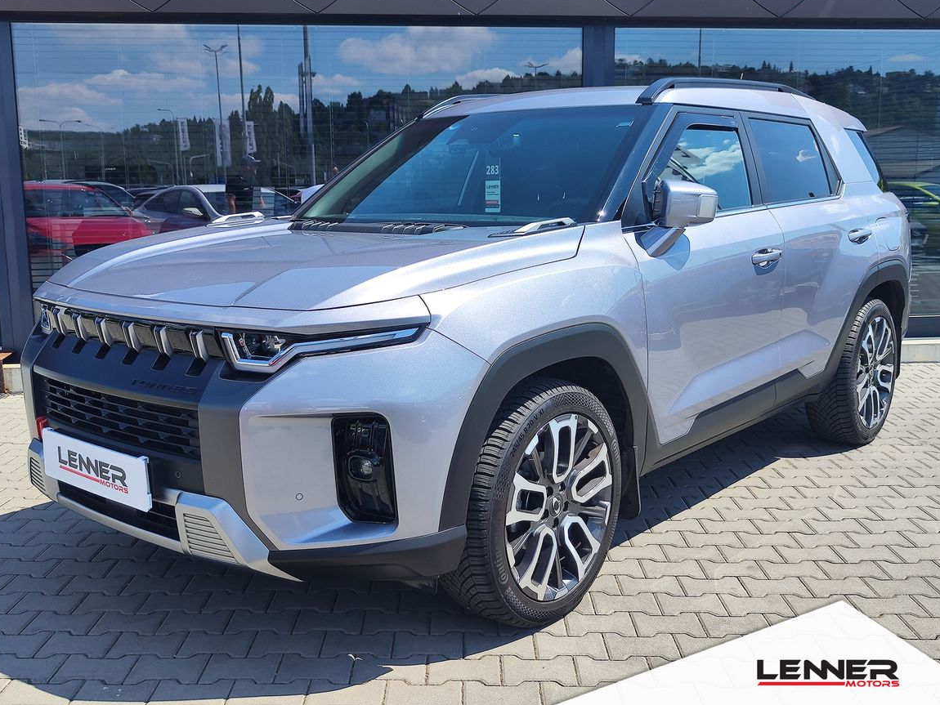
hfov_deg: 71.6
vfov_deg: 56.8
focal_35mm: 24
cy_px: 355
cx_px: 458
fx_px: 652
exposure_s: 1/699
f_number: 1.69
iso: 50
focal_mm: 7.01
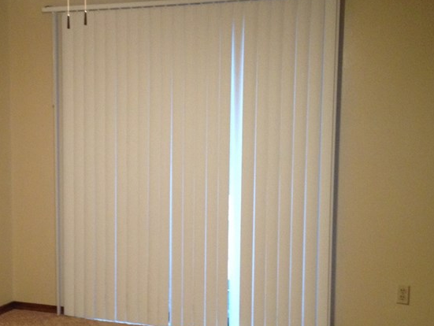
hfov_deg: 29.6
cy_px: 192
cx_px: 150
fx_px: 815
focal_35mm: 65
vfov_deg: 22.6
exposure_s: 1/20
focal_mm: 4.28
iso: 160
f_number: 2.4
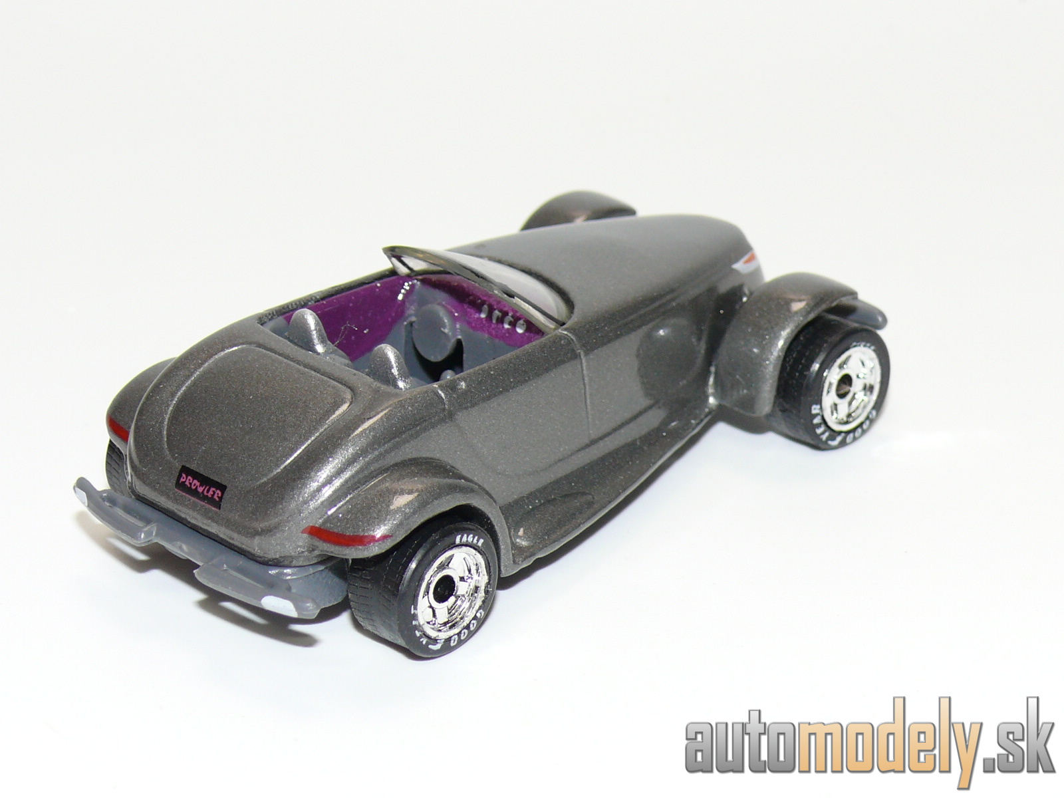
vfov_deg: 14.4
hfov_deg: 19.1
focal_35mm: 103
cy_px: 399
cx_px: 532
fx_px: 3166
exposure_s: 1/30
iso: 100
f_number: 4
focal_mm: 13.4
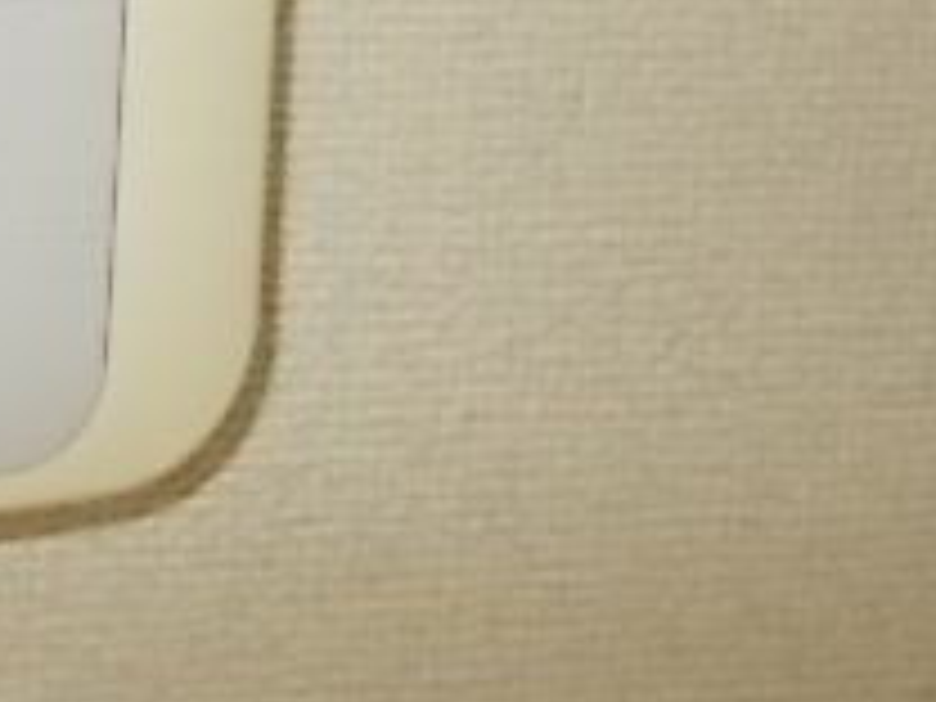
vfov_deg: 16.8
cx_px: -315
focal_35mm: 80
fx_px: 2163
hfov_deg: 21.8
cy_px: -328
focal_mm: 4.6
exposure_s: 1/25
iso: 200
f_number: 3.2
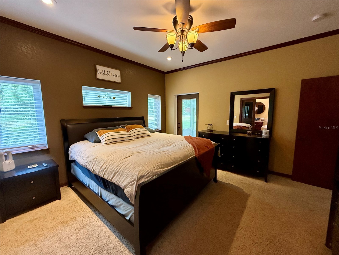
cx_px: 170
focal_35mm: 14
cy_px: 128
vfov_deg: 85.7
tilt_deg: -6.9
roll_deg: +0.1
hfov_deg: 102.1
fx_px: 137
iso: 500
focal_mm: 2.22
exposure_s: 1/120
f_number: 2.2
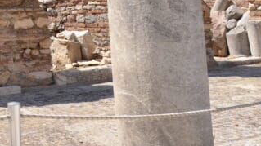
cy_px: -57
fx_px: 470
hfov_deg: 27.3
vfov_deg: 16.5
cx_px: -52
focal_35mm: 68
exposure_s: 1/400
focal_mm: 18
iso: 400
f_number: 10
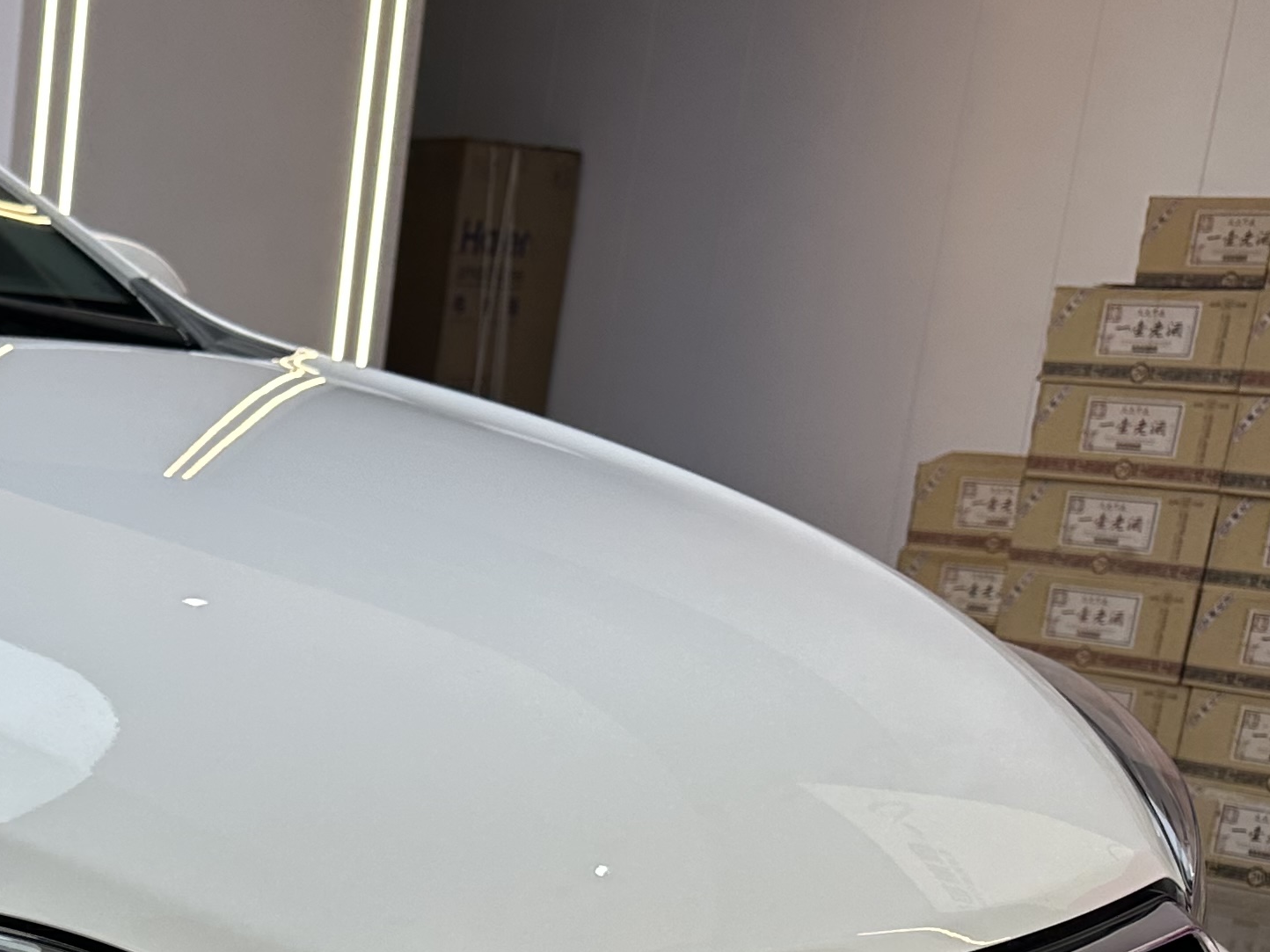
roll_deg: -2.5
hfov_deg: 25.2
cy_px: 1045
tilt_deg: -16.0
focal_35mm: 67
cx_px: -358
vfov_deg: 20.9
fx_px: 2458
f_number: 1.78
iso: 64
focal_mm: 6.86
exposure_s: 1/135
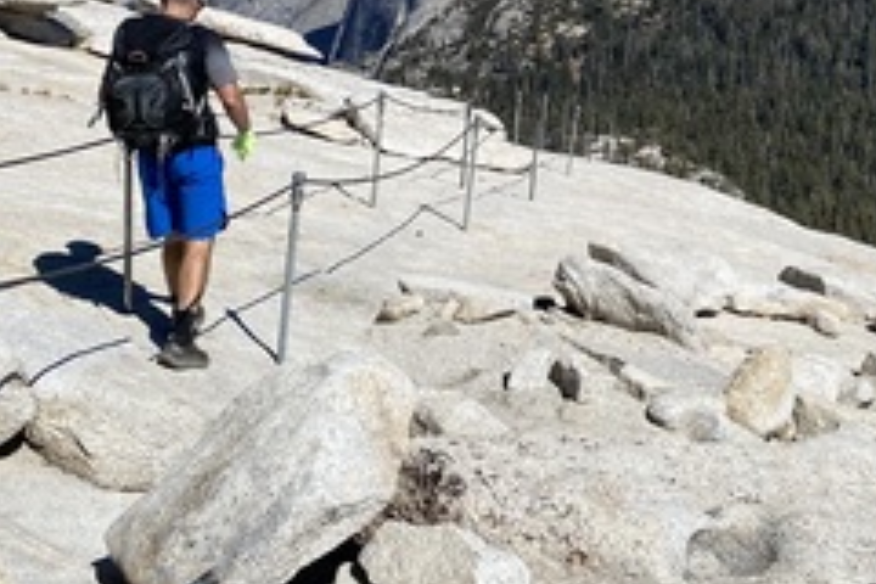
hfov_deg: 30.5
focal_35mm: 63
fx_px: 1533
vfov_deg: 20.7
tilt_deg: -9.2
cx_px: 785
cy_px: -22
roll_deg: +0.2
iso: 32
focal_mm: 4.25
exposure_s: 1/5495
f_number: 1.8
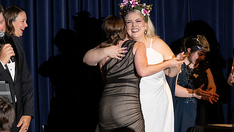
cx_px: 125
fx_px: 1377
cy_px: 71
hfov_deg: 9.7
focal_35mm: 222
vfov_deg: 5.5
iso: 2500
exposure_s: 1/200
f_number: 5
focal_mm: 150
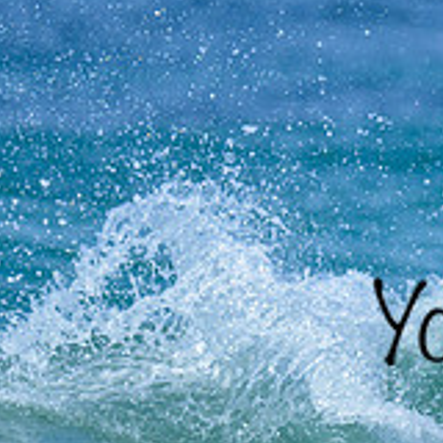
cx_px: 444
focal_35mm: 3390
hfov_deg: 0.5
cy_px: 163
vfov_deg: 0.5
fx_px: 49083
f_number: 6.3
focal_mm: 800
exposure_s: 1/2000
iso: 220
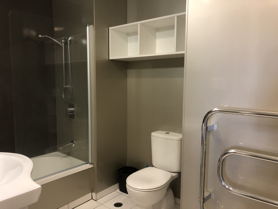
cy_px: 104
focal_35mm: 28
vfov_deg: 49.7
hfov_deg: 63.4
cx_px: 139
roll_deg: -0.2
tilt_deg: -6.8
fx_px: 225
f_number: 1.8
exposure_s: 1/17
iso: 64
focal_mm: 3.99
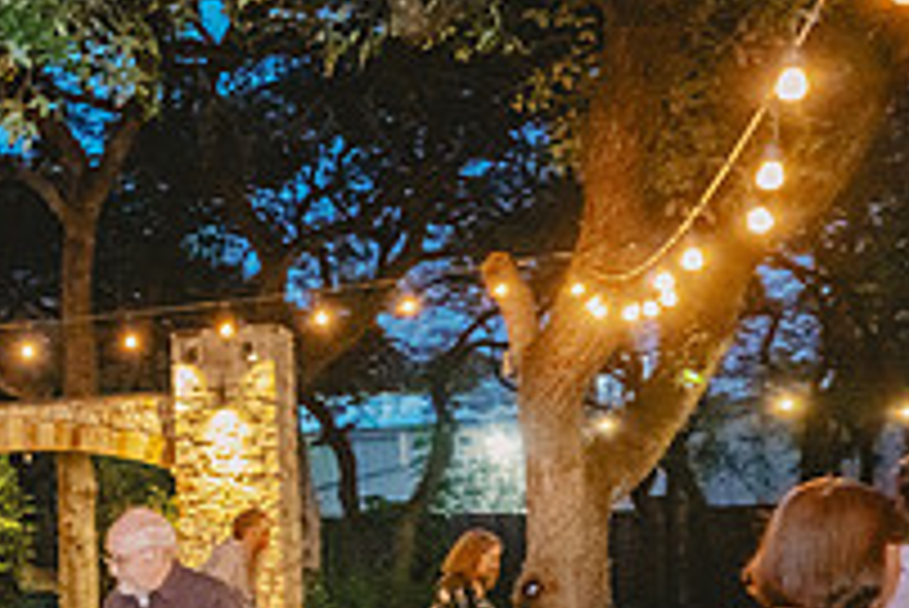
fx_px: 1743
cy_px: 466
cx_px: -392
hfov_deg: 24.1
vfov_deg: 19.6
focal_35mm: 69
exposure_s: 1/200
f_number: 2.8
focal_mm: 24
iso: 8000
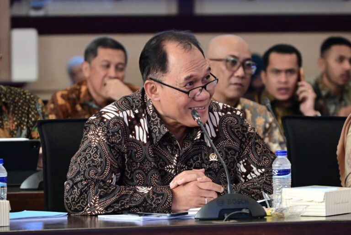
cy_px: 118
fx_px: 1951
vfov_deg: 6.9
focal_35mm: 200
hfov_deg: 10.3
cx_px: 176
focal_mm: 200
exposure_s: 1/125
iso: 5000
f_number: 6.3
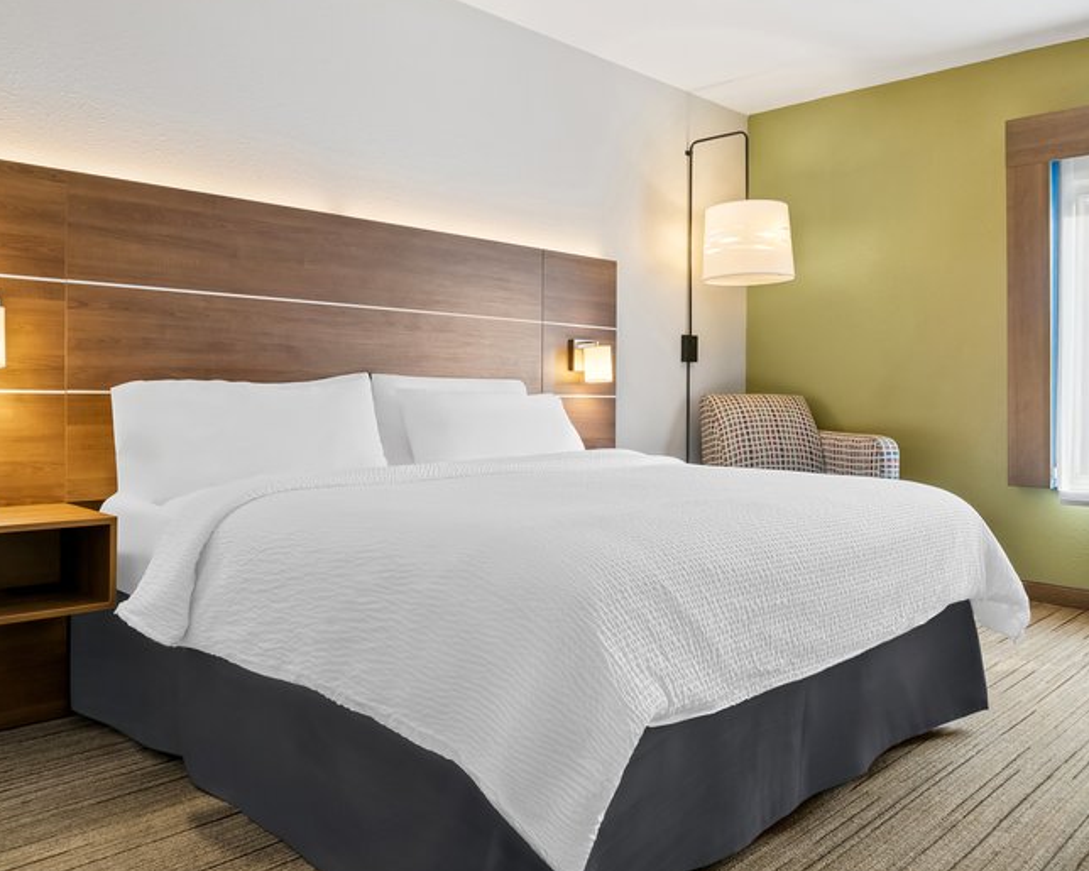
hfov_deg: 62.2
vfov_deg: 51.5
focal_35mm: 28
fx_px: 902
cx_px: 548
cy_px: 428
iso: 400
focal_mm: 24
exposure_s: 1/3
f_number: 10
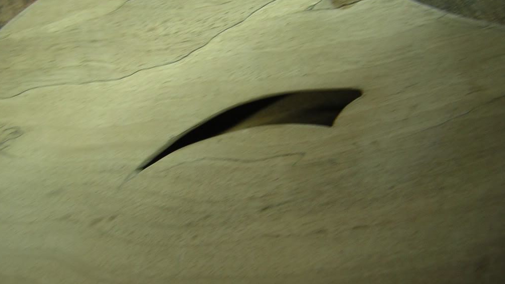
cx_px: 251
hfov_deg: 50.5
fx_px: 536
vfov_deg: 29.6
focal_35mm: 40
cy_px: 110
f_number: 2.6
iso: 50
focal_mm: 4.7
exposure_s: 1/11
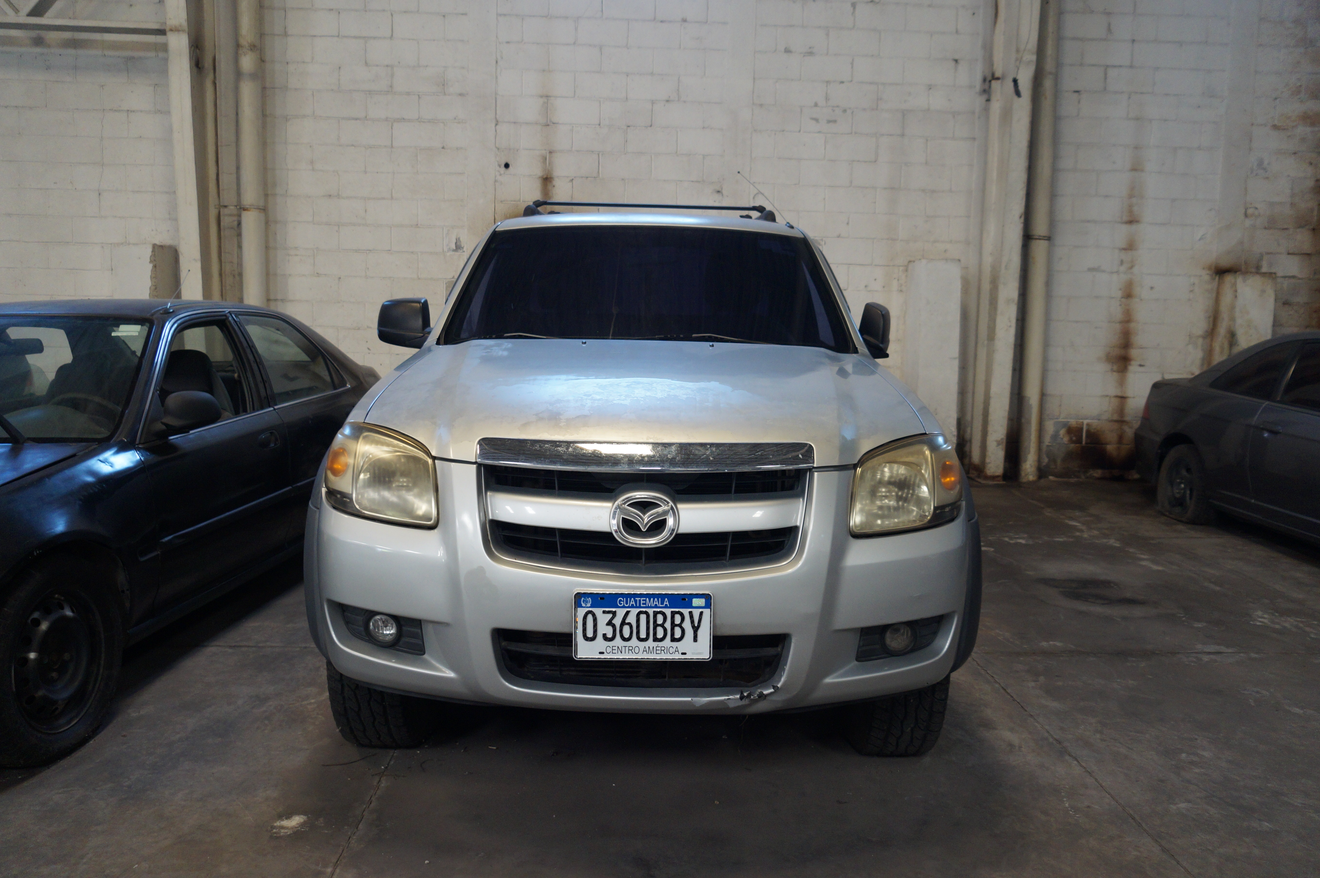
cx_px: 660
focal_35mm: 27
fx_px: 989
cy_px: 439
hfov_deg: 67.4
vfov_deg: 47.9
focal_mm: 18
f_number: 4.5
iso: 800
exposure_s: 1/30
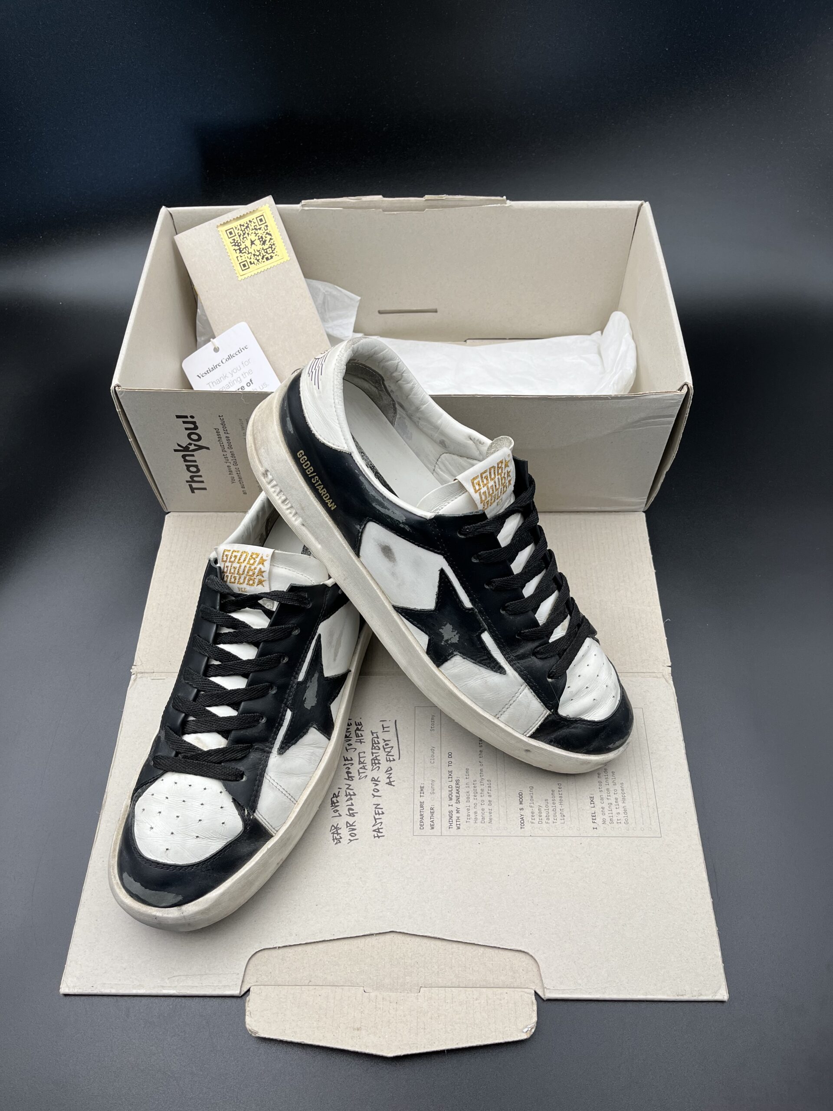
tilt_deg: -57.6
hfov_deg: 53.1
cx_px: 416
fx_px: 834
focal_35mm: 26
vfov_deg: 67.3
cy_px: 556
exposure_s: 1/360
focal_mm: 5.1
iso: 50
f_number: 1.6
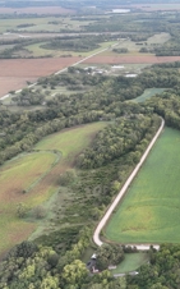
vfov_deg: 44.2
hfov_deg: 23.9
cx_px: 254
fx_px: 354
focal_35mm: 45
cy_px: 171
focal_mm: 12.29
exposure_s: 1/200
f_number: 2.8
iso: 320
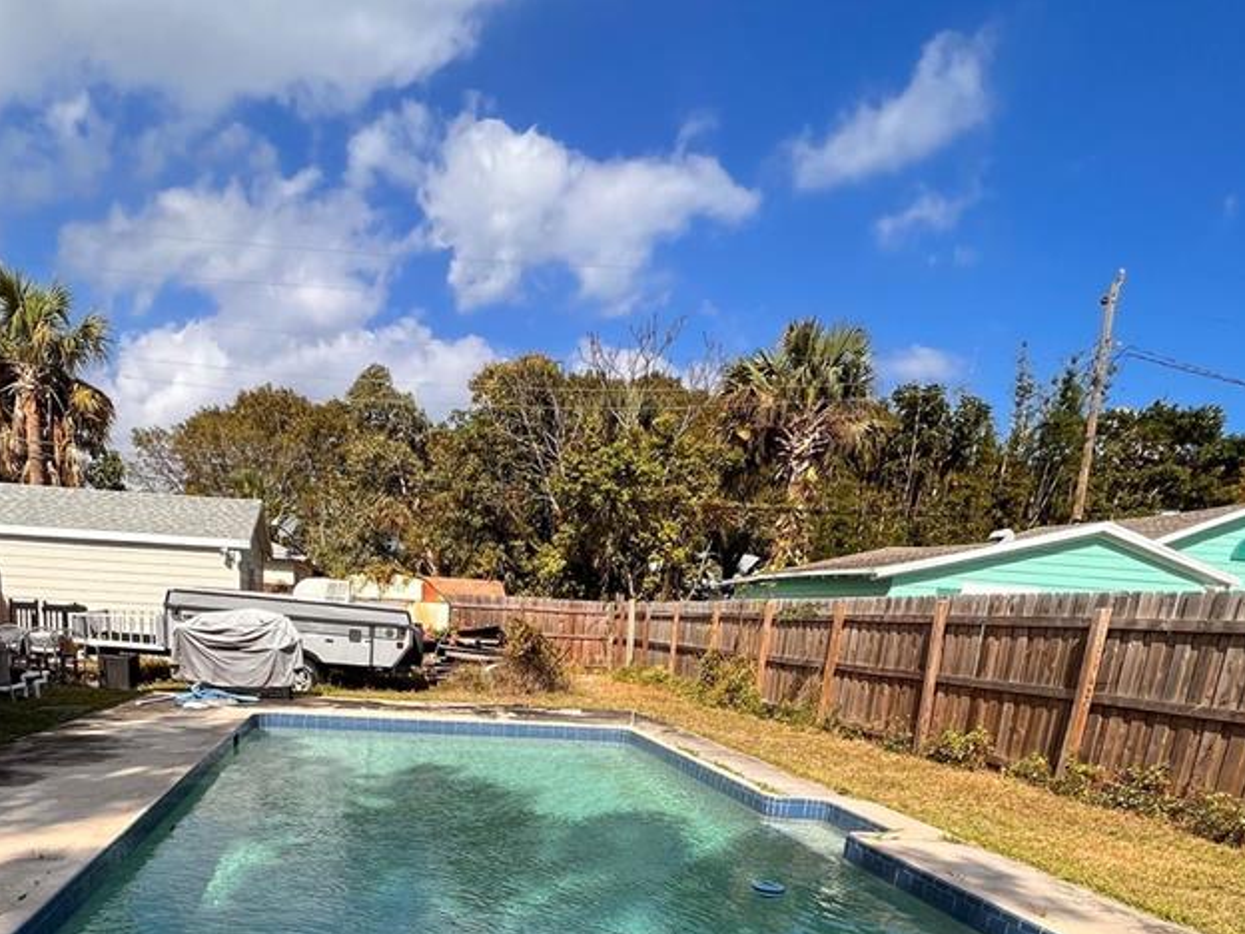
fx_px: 899
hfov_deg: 68.4
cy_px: 906
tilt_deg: -16.8
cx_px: 477
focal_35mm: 25
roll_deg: -2.3
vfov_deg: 47.0
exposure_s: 1/1376
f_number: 1.8
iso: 32
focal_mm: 1.57
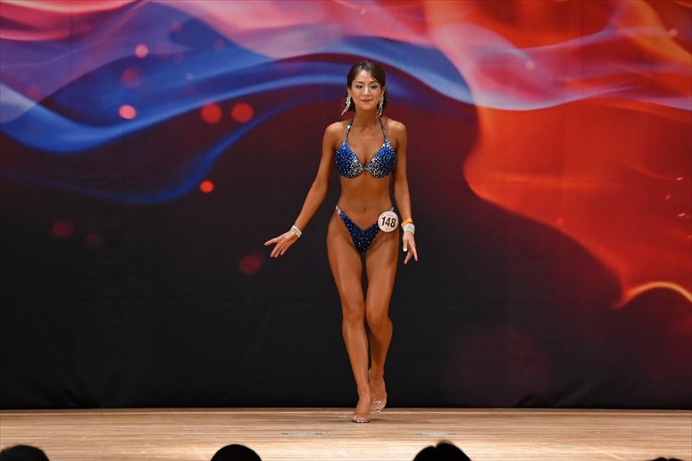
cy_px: 230
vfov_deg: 5.4
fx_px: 4899
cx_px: 346
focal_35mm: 255
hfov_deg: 8.1
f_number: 5.6
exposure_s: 1/400
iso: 3200
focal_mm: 170
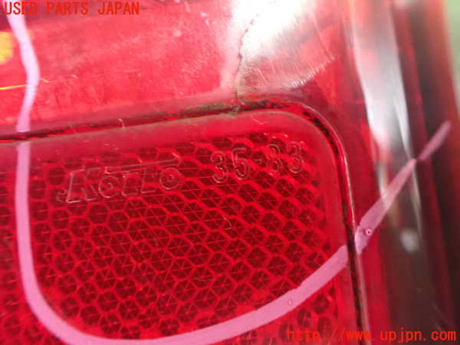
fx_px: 399
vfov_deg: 46.8
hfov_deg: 60.0
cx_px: 230
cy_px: 172
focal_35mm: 30
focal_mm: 5.4
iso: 1250
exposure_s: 1/30
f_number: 2.3
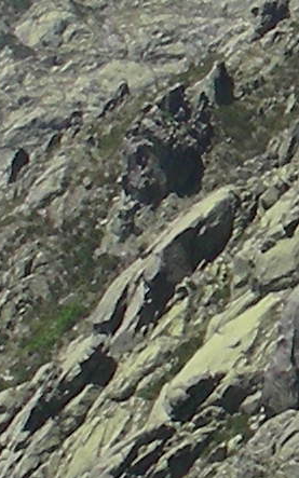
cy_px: 104
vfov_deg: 8.2
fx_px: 3337
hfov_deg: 5.0
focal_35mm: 256
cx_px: 731
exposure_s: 1/376
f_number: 5.6
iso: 50
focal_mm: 6.3
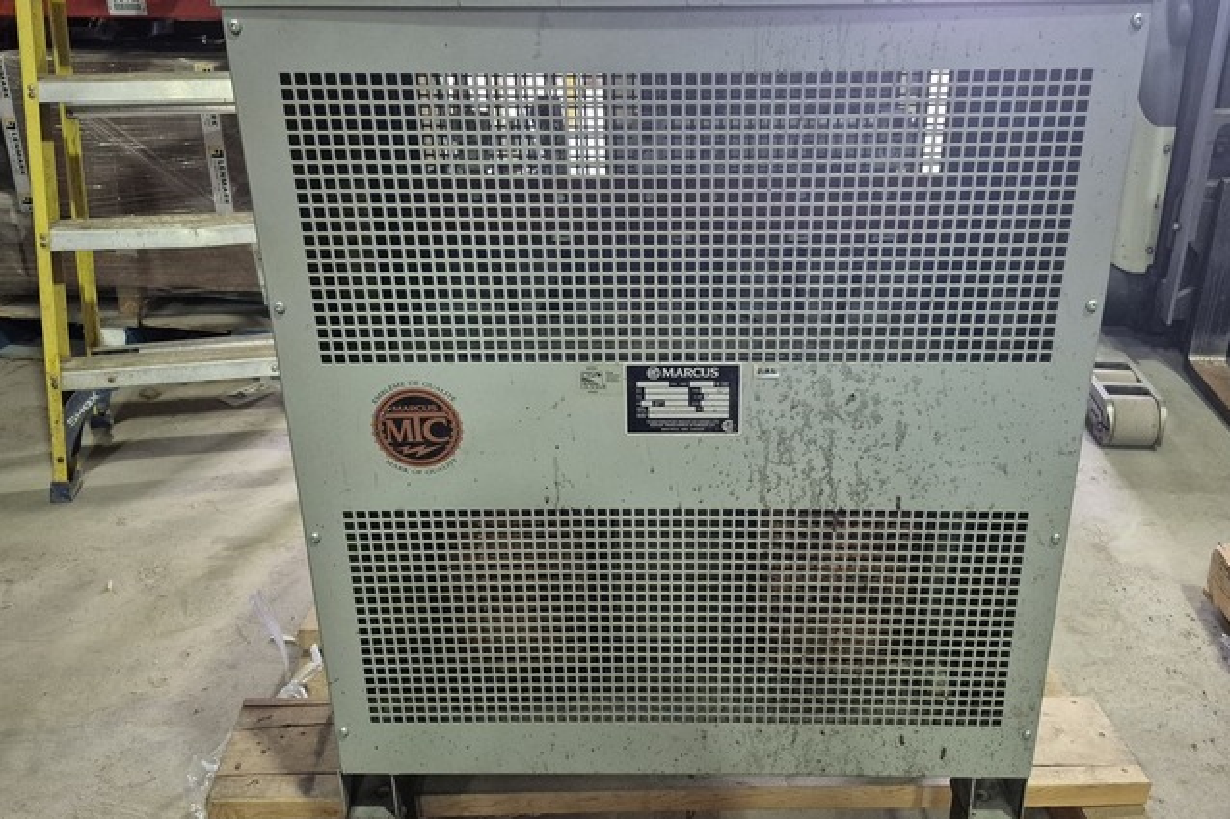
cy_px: 393
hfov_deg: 61.8
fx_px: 1025
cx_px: 679
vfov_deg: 43.6
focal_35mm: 30
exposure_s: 1/60
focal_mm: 5.4
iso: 1250
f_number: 1.8
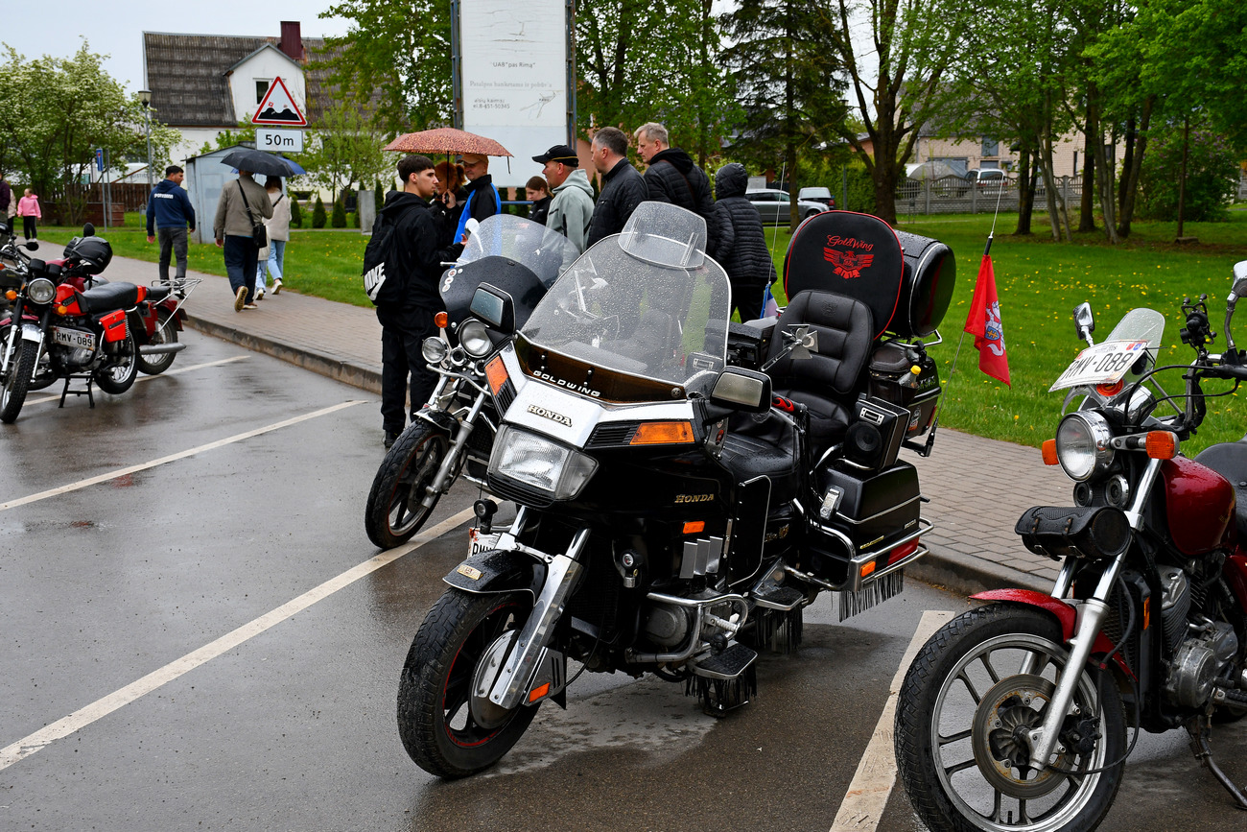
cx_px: 624
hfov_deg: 41.1
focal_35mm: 48
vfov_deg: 28.1
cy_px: 416
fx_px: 1663
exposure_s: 1/250
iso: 200
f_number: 6.3
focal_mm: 32
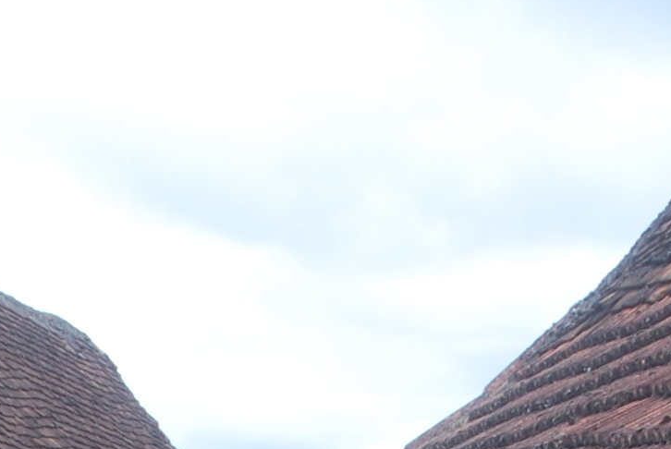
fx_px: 2687
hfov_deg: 14.2
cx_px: 193
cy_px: 1014
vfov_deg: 8.8
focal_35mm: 144
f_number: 6.3
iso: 100
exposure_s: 1/160
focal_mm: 18
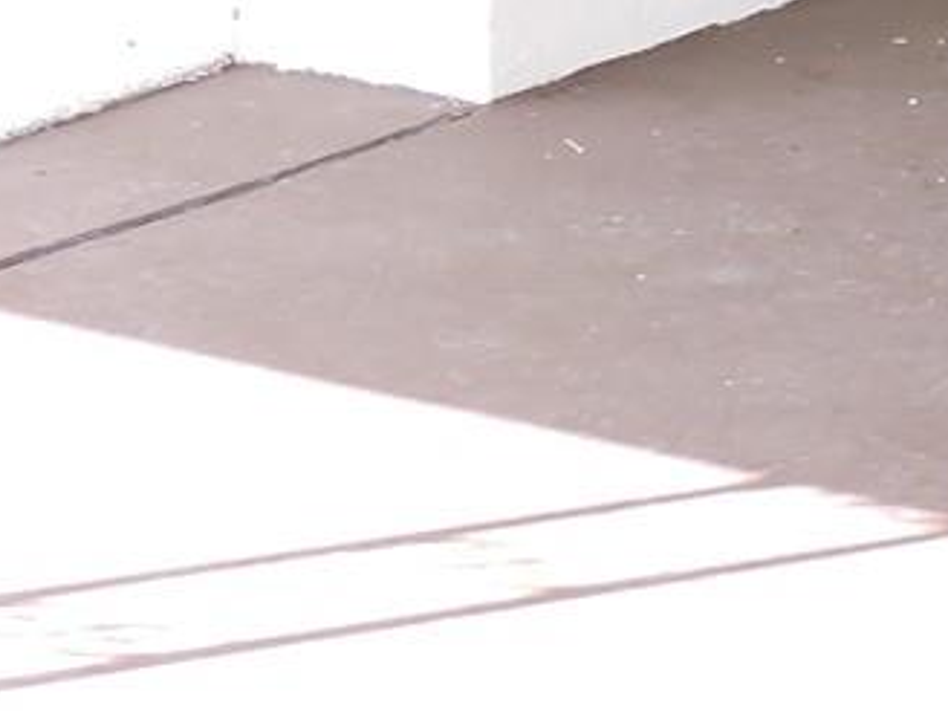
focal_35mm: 195
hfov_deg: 10.0
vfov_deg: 7.4
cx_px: 1133
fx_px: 5340
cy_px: -535
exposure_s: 1/60
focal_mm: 7.1
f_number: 3.3
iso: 110
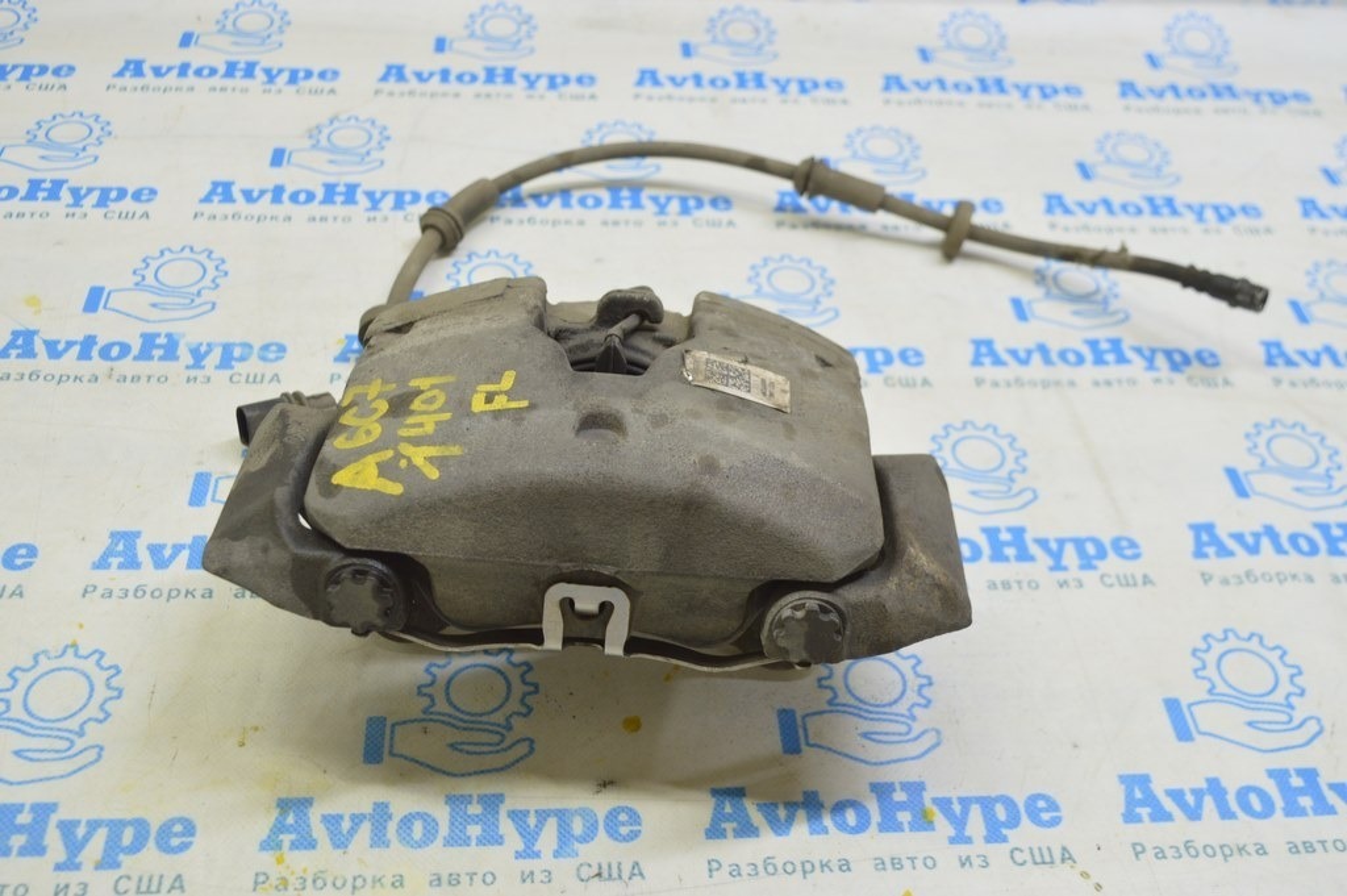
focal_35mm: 39
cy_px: 448
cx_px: 674
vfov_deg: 34.2
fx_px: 1458
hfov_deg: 49.6
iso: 400
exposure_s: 1/20
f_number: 5.6
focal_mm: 26
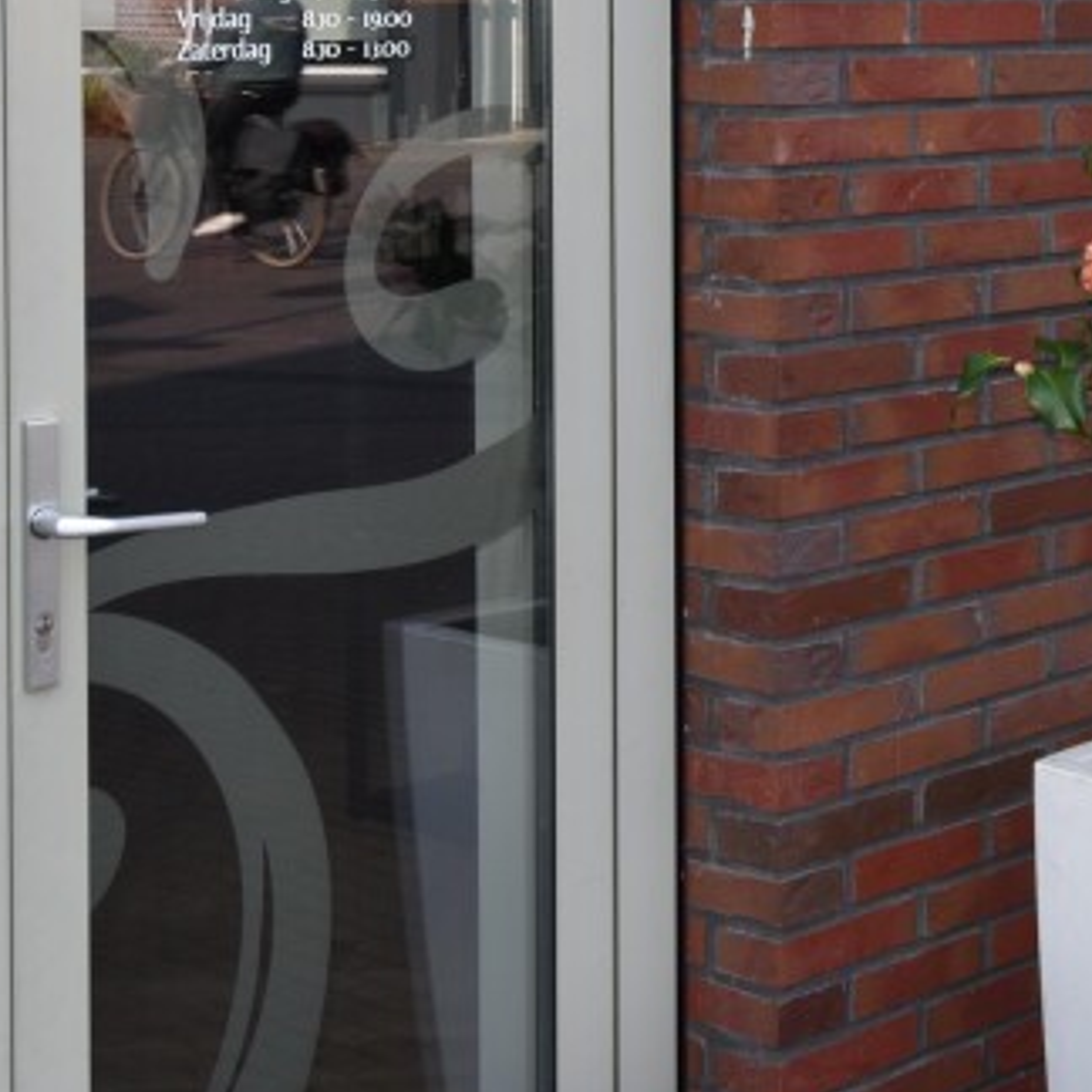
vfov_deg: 20.3
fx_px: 2962
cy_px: 51
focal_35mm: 83
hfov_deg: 20.0
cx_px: 1186
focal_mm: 22
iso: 100
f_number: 8
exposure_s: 1/90
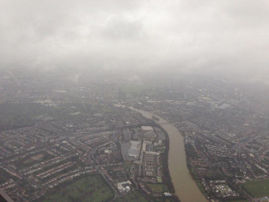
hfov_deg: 55.4
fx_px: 256
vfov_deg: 42.9
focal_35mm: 33
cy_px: 101
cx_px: 134
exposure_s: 1/120
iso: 80
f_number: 2.4
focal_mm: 4.12
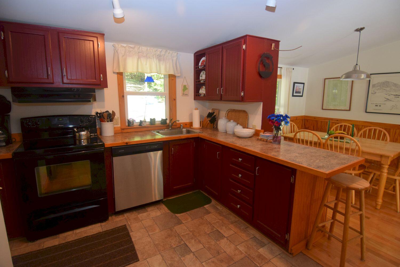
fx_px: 200
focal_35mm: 18
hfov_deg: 90.0
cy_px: 134
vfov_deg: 67.4
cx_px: 200
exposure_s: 1/100
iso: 800
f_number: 5
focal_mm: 12
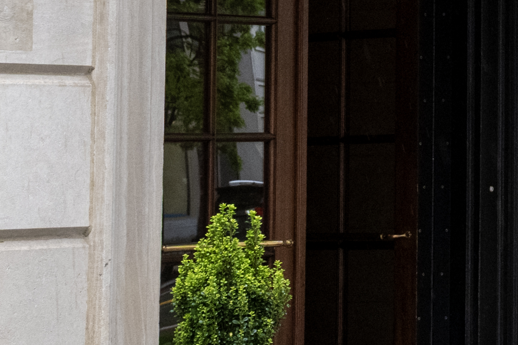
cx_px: 989
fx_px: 3108
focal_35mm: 216
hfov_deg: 9.0
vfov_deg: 6.2
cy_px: -316
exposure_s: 1/200
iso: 1000
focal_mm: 37
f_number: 7.1
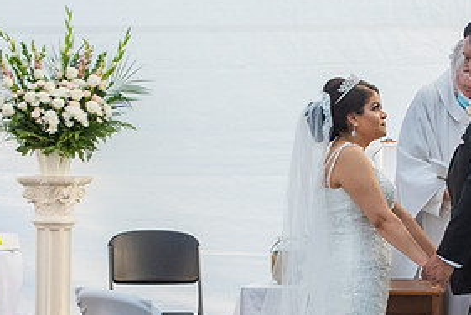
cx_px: 280
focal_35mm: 202
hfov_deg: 10.2
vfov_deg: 6.8
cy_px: 261
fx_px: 2646
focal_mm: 98
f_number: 6.3
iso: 800
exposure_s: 1/125
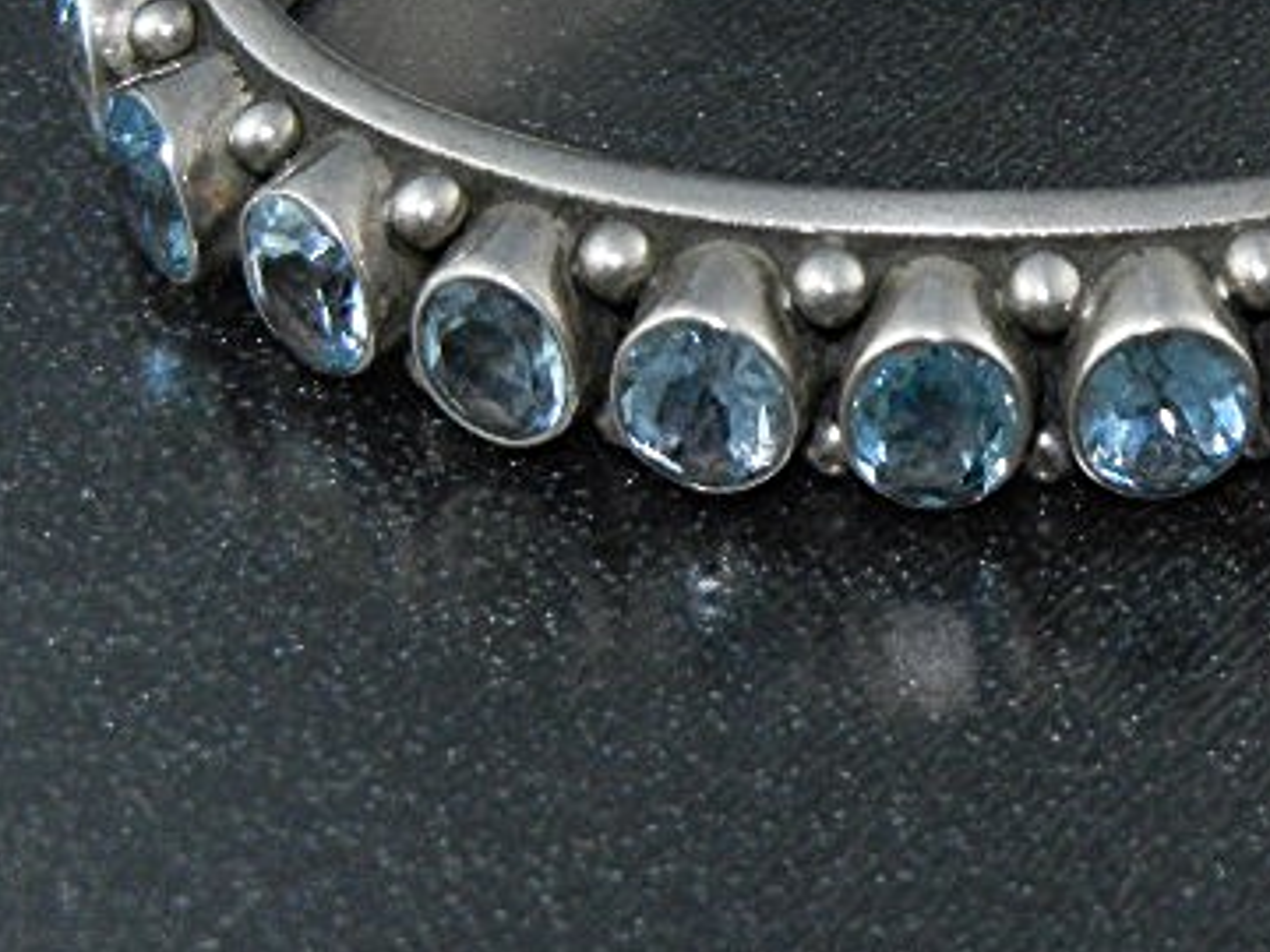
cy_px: 176
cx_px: 1037
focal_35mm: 105
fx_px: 3852
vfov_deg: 14.0
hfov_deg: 18.5
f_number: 8
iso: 800
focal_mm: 10.6
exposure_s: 1/30
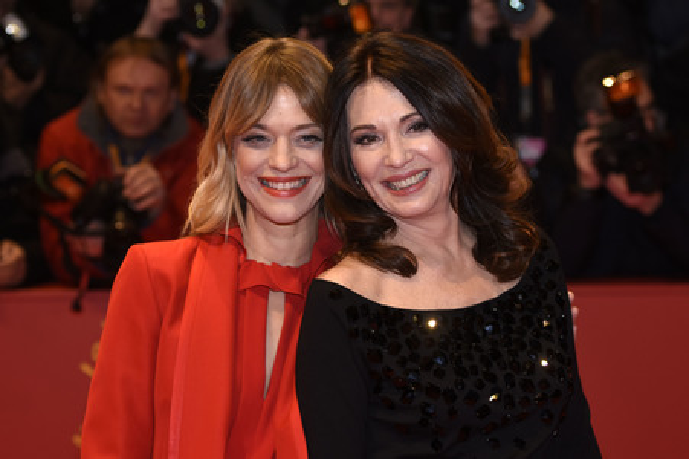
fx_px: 2008
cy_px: 230
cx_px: 344
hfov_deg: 19.5
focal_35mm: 105
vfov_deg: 13.0
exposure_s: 1/400
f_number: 3.2
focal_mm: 70
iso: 640
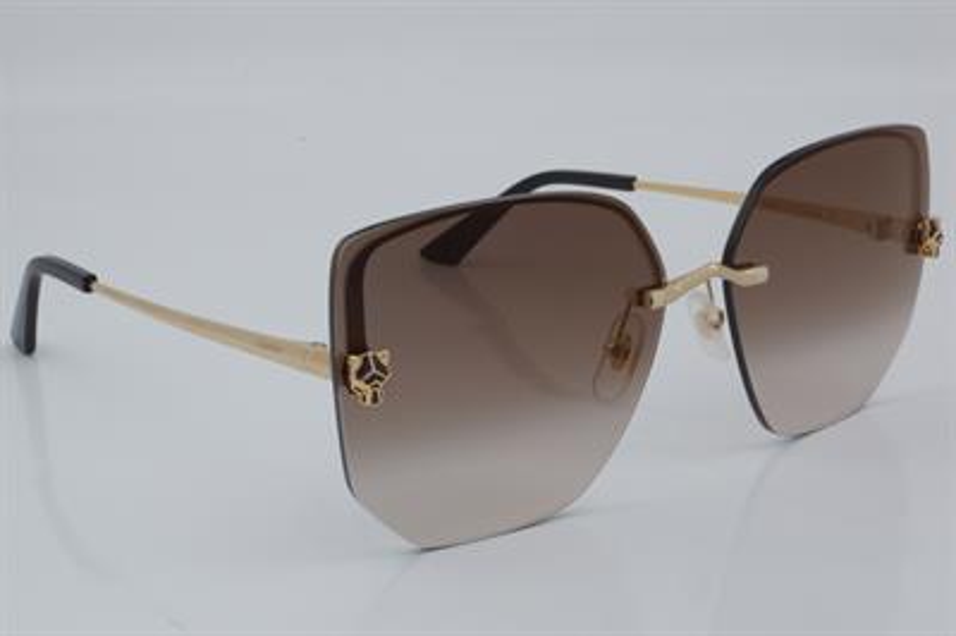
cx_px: 478
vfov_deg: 18.2
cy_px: 318
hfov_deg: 27.0
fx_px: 1990
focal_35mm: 75
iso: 100
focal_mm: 50
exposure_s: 1/4
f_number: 32
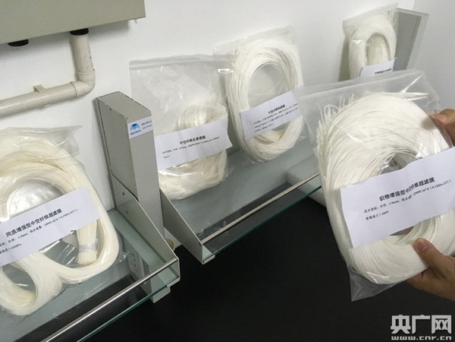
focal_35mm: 29
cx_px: 228
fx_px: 381
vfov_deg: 48.2
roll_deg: +1.0
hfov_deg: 61.7
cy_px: 171
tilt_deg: -34.5
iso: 200
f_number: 2.2
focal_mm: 4.15
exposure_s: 1/33
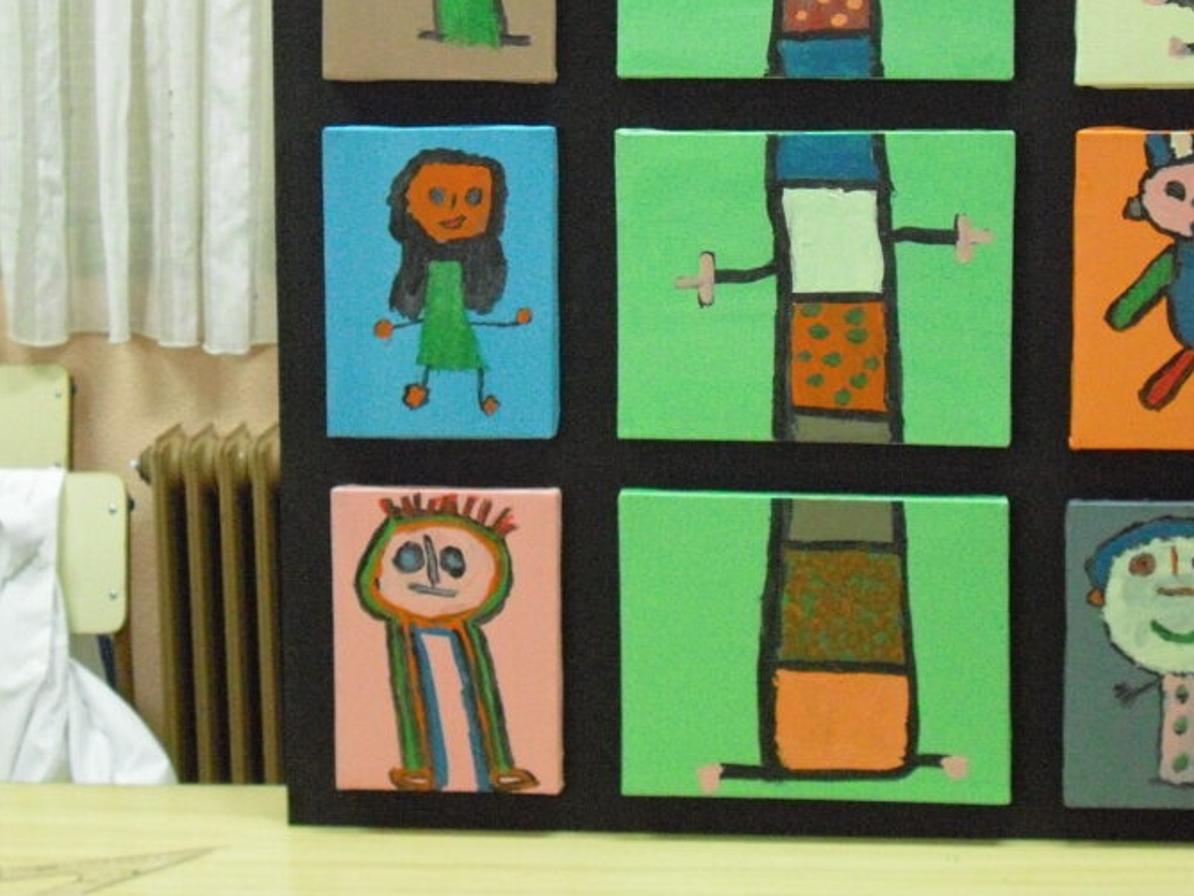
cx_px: 712
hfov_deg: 29.3
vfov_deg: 22.2
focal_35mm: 66
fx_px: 2277
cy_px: 284
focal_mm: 7.6
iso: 800
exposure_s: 1/60
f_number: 3.1
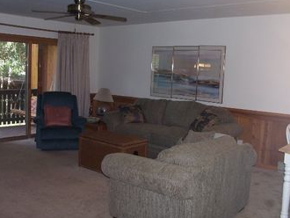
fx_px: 327
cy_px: 111
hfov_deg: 47.8
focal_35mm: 39
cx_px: 159
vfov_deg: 36.9
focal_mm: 6
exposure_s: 1/60
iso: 80
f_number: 2.8
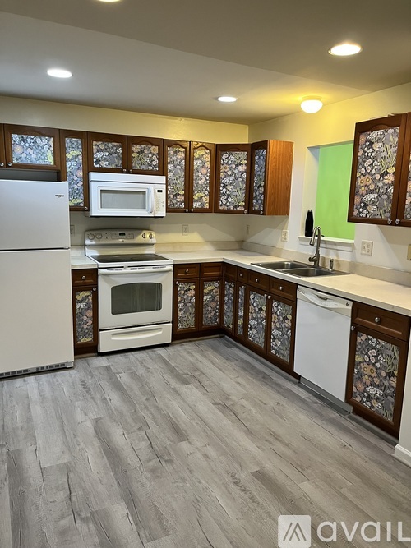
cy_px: 274
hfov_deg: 53.0
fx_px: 412
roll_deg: -0.5
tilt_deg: -10.2
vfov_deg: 67.3
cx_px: 206
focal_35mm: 26
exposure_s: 1/60
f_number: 1.6
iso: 320
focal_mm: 5.1
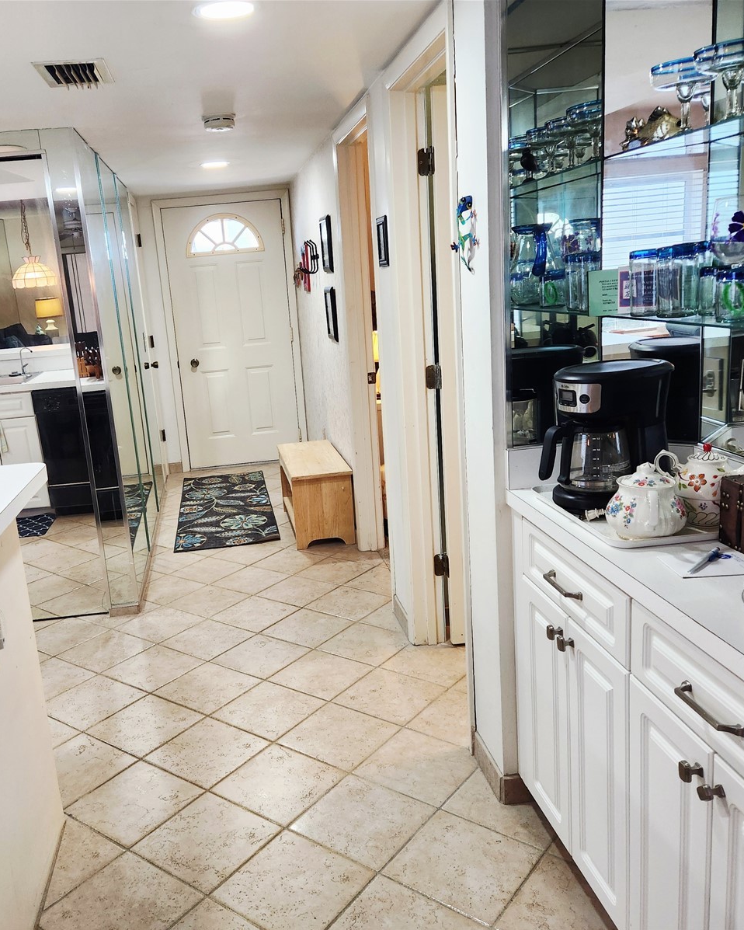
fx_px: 826
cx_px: 271
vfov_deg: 58.8
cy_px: 465
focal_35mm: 30
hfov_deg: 48.0
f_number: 1.8
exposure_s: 1/120
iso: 160
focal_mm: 5.4
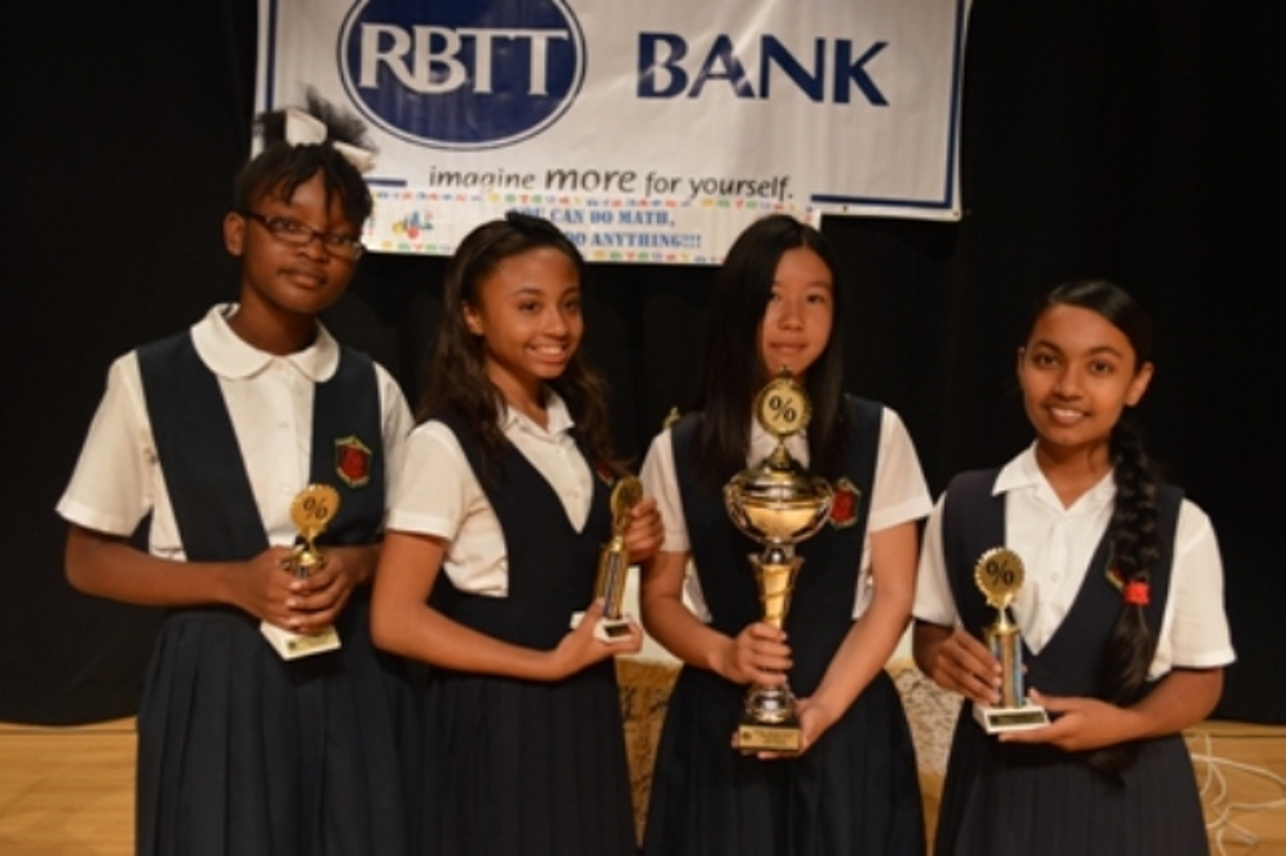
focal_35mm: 36
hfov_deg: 53.2
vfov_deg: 36.8
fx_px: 1285
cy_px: 428
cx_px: 643
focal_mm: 24
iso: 360
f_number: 5.6
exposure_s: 1/125
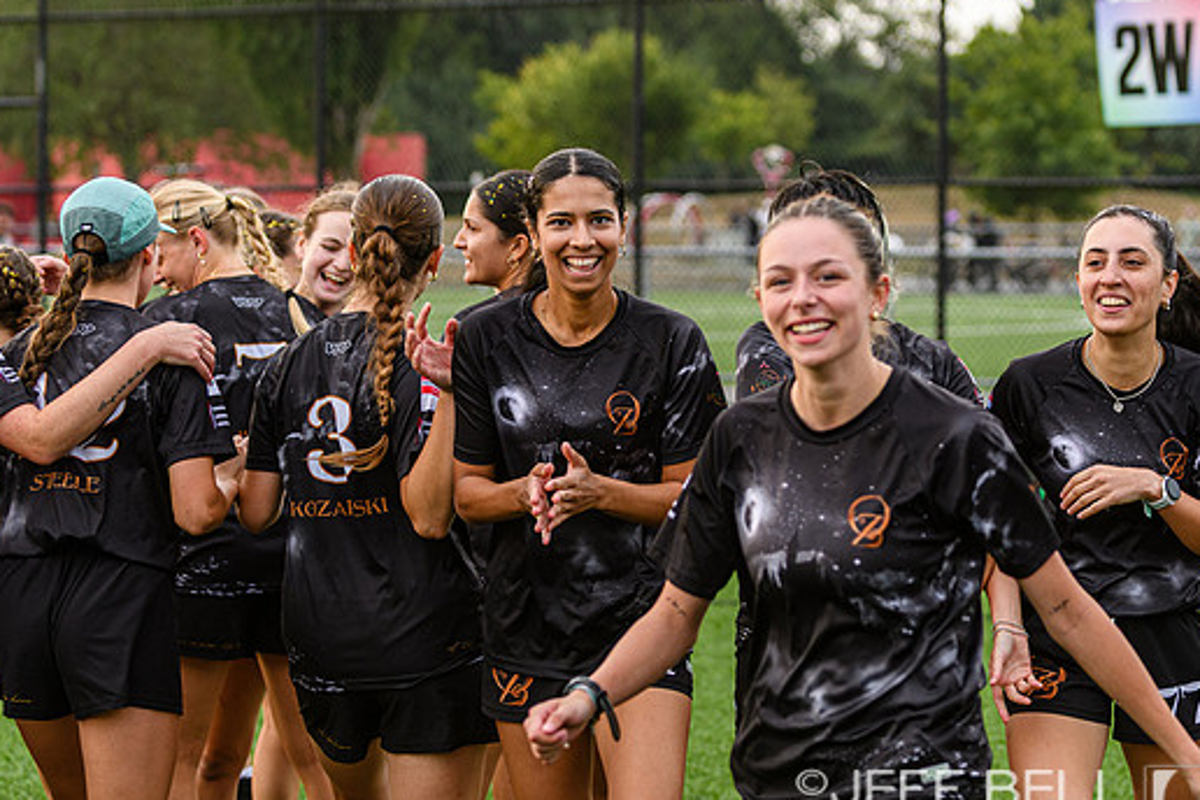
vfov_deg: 11.6
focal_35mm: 118
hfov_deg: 17.3
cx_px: 642
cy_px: 434
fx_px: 3933
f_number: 3.2
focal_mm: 70
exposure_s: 1/1250
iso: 250
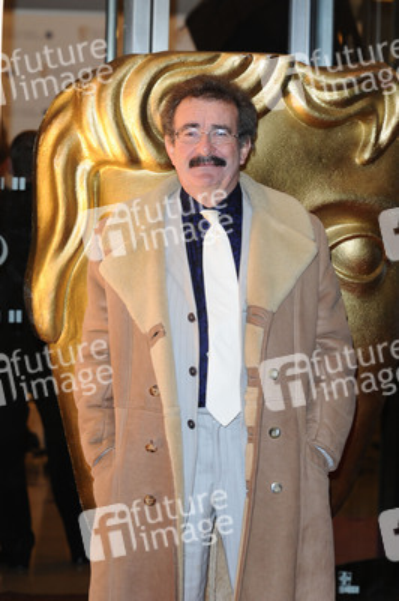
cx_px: 200
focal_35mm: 150
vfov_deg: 13.7
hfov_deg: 9.1
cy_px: 300
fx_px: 2498
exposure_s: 1/160
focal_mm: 100
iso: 640
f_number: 4.5
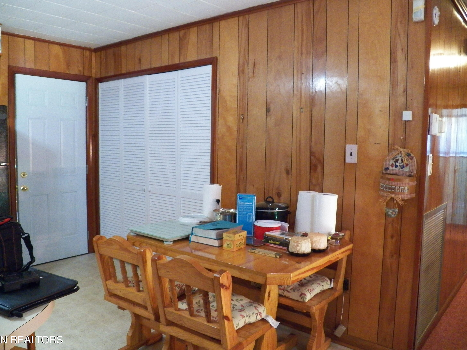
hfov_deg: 61.7
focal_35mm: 29
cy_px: 175
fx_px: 391
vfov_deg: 48.2
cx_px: 228
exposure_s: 1/30
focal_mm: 4.9
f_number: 2.8
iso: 800
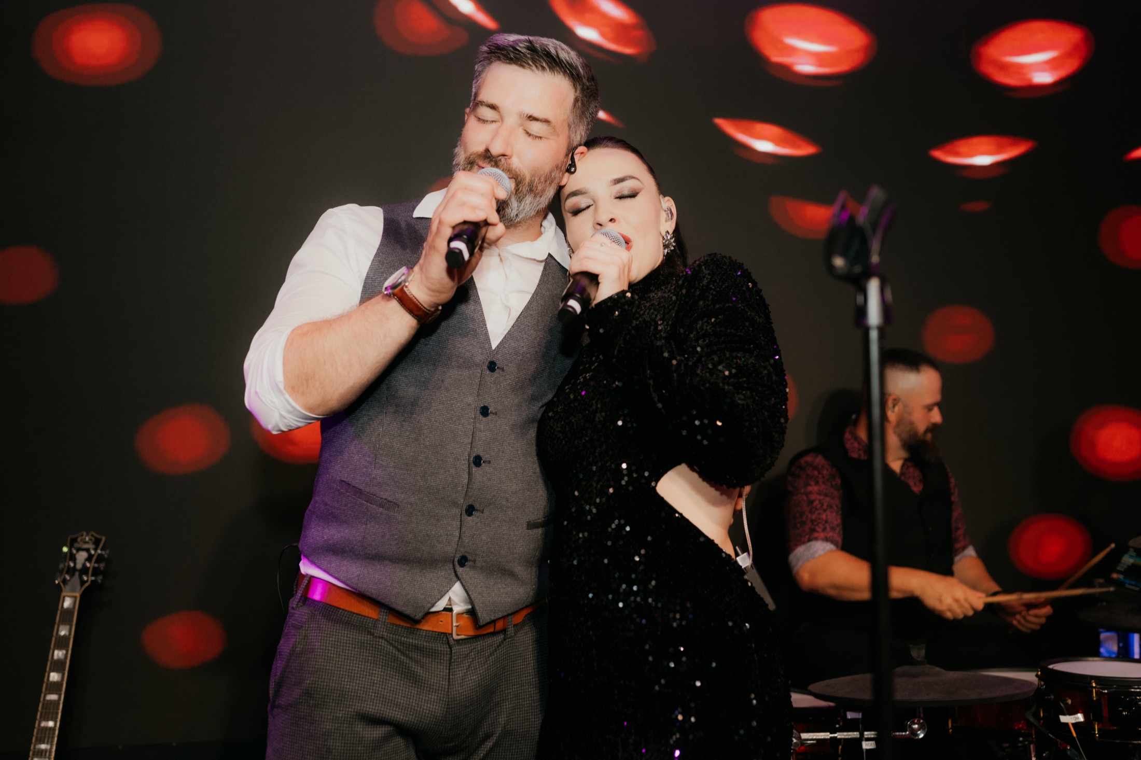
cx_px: 570
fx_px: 1109
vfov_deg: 37.8
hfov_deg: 54.4
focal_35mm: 35
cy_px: 380
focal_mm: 35
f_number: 2.8
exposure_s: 1/200
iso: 1100
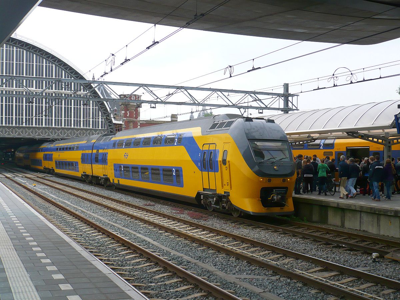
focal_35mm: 45
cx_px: 200
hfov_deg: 42.1
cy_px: 150
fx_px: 520
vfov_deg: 32.2
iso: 100
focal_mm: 7.5
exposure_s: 1/400
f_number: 3.2
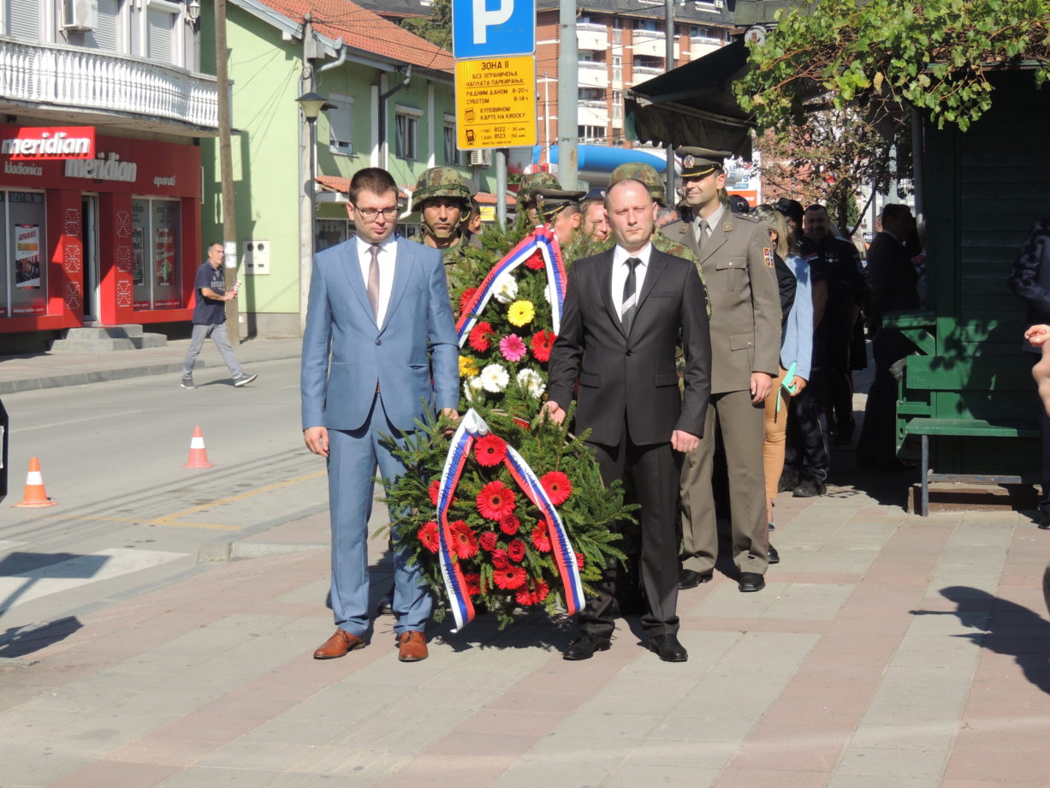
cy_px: 394
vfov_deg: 21.0
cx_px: 525
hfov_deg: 27.8
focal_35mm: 70
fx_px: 2123
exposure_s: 1/800
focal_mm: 12.4
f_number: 3.9
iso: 100
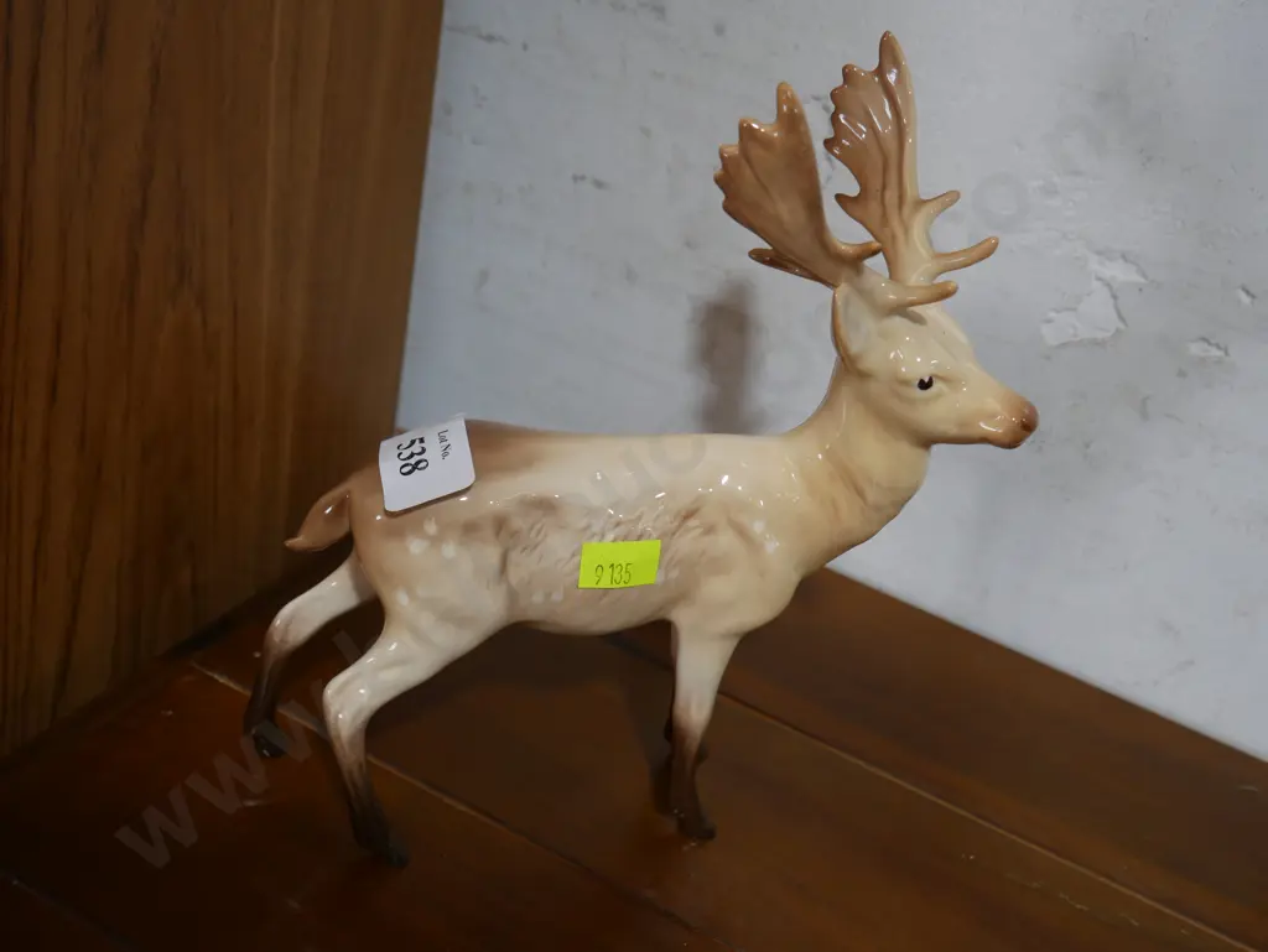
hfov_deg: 39.6
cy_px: 476
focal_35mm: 48
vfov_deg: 30.3
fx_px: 1759
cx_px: 634
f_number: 5.2
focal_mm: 24
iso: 400
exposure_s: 1/60
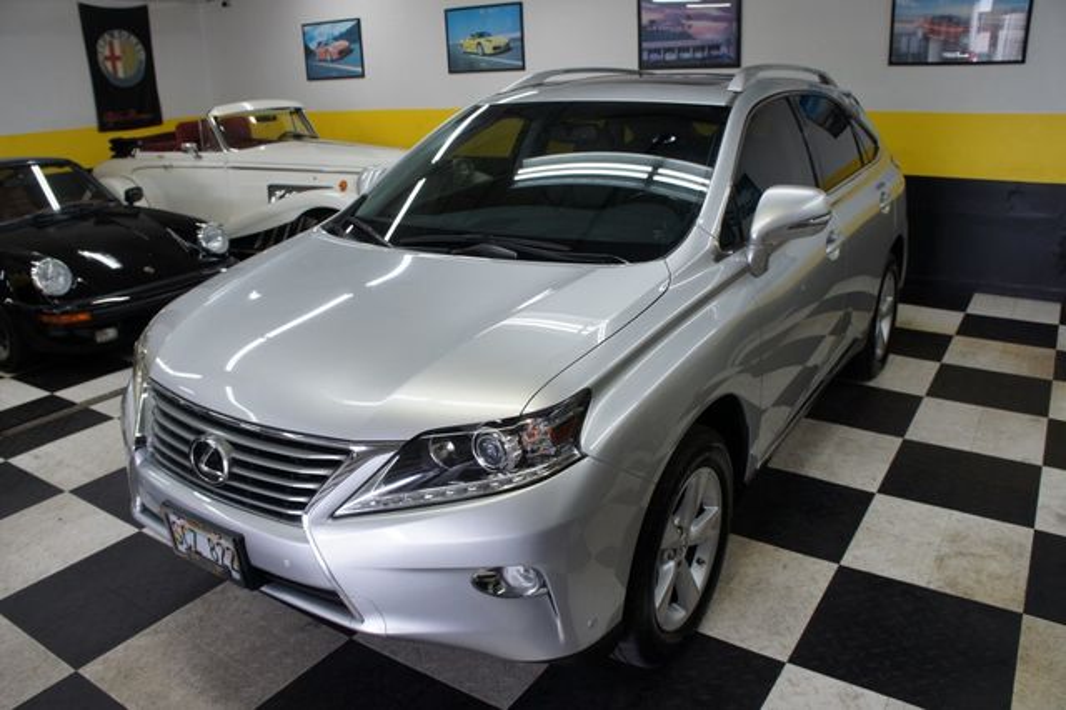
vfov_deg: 47.9
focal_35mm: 27
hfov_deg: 67.4
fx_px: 799
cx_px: 533
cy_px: 355
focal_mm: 18
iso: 200
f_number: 4.5
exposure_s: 1/40
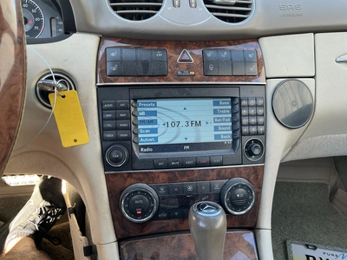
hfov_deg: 63.4
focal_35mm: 28
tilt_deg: -23.2
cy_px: 130
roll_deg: -3.3
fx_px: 281
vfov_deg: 49.7
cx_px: 174
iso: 50
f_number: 1.8
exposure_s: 1/122
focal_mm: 3
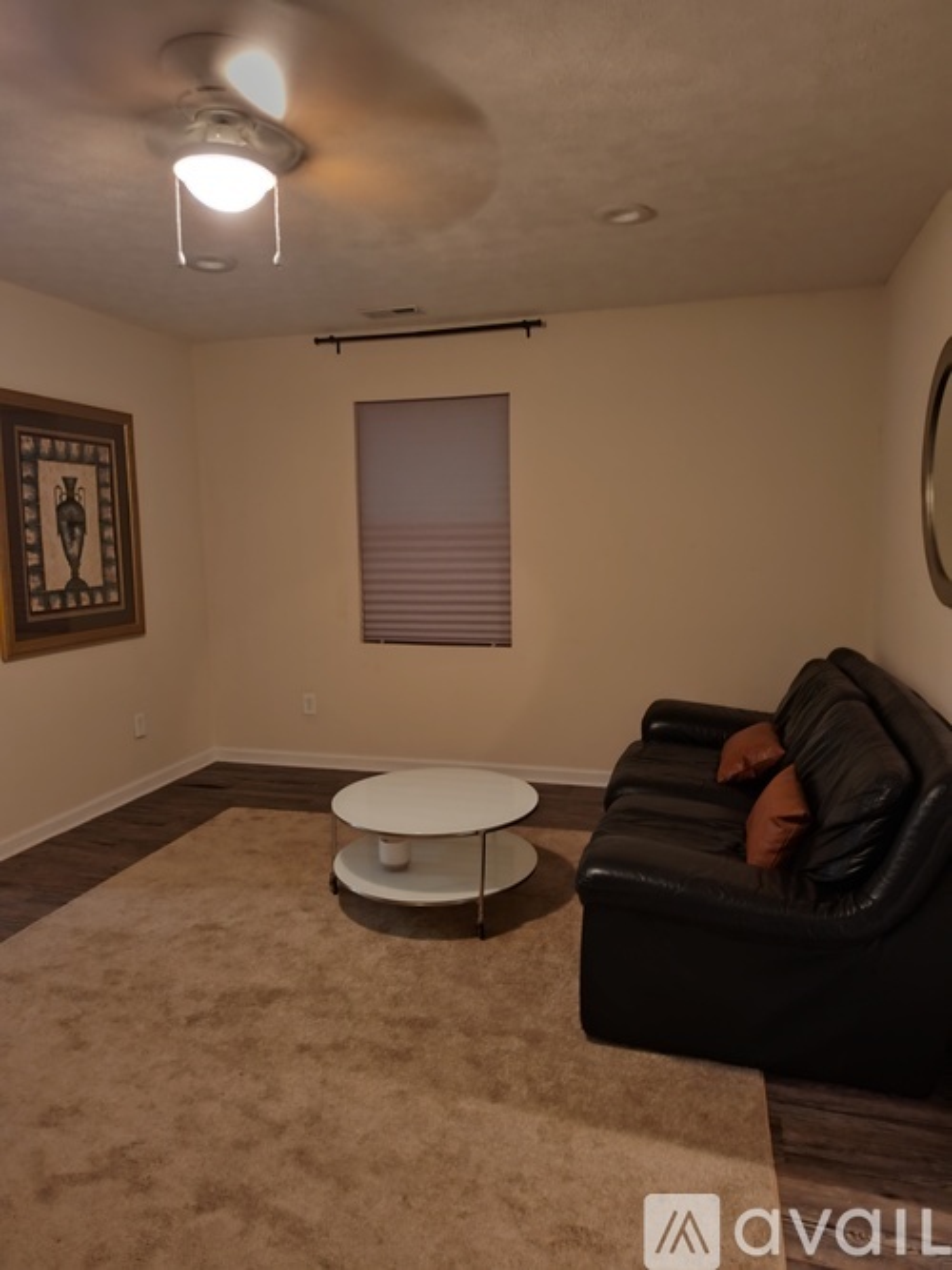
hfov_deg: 58.9
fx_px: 844
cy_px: 635
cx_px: 476
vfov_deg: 73.9
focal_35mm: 23
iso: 1625
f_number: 1.8
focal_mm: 5.56
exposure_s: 1/15.2
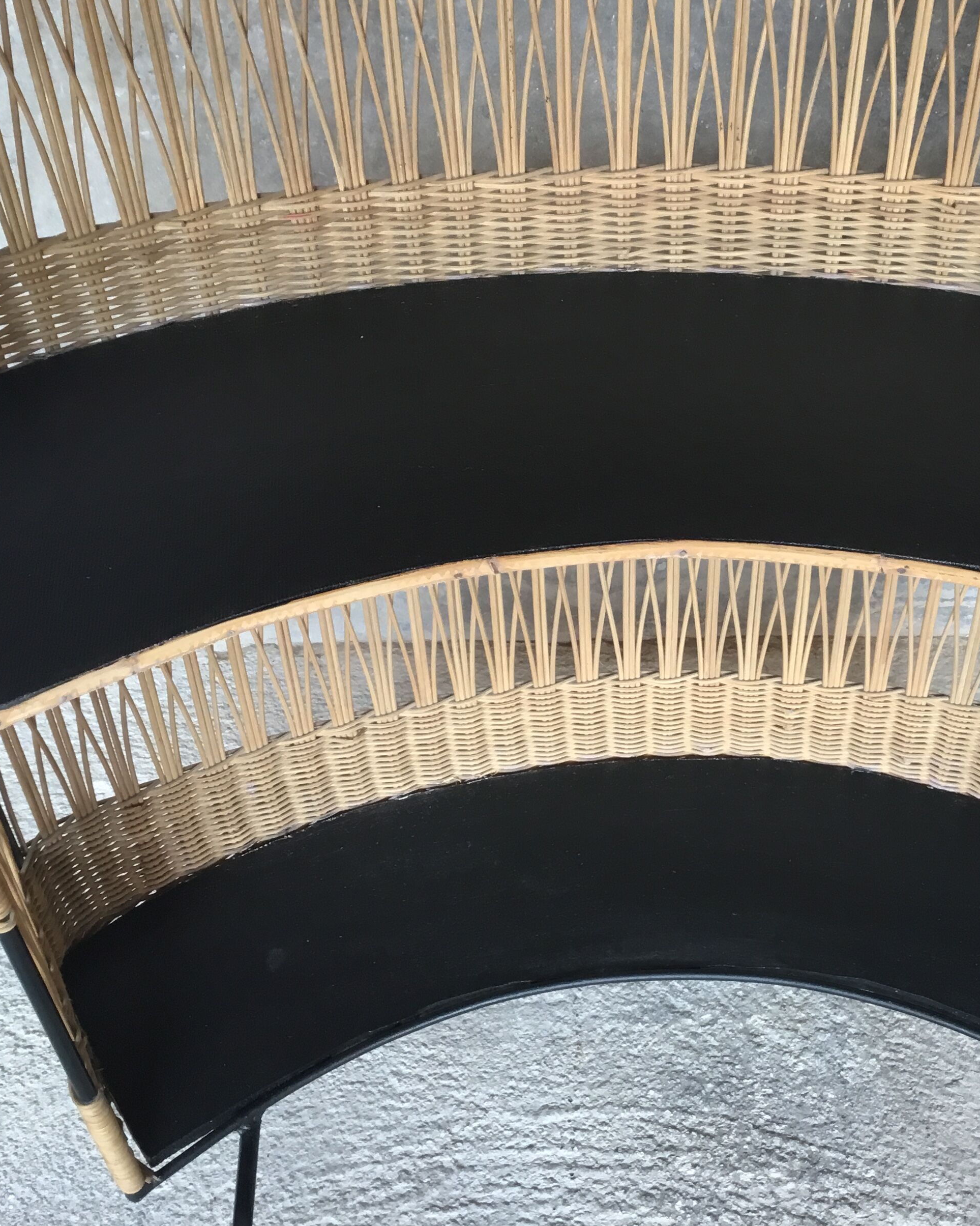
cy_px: 618
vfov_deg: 44.8
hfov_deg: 36.2
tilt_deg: -41.7
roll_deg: -0.2
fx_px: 1487
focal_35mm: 41
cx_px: 645
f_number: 2.4
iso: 32
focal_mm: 3.3
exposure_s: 1/33
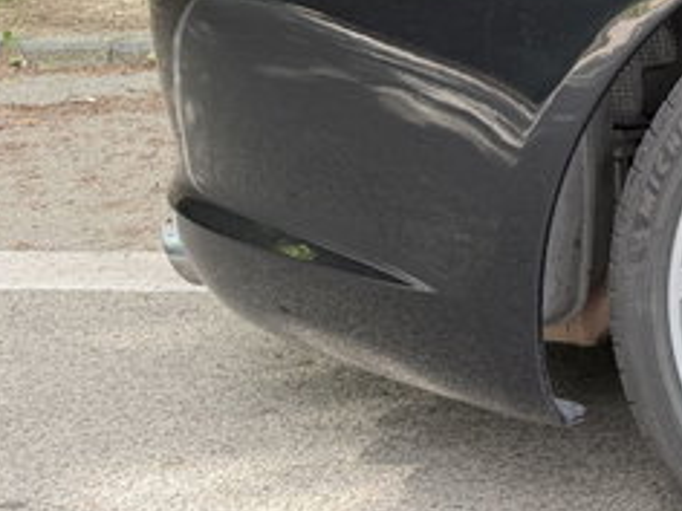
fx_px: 1537
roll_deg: +0.9
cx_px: 1072
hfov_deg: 20.7
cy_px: -14
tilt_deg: -9.4
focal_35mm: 78
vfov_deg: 18.4
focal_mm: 6.76
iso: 80
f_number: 1.78
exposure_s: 1/135
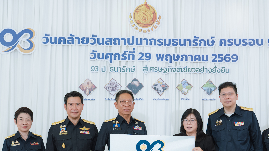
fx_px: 385
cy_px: 129
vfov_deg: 21.8
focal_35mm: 54
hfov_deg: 38.5
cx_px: 148
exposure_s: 1/125
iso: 800
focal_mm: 30
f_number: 4.5
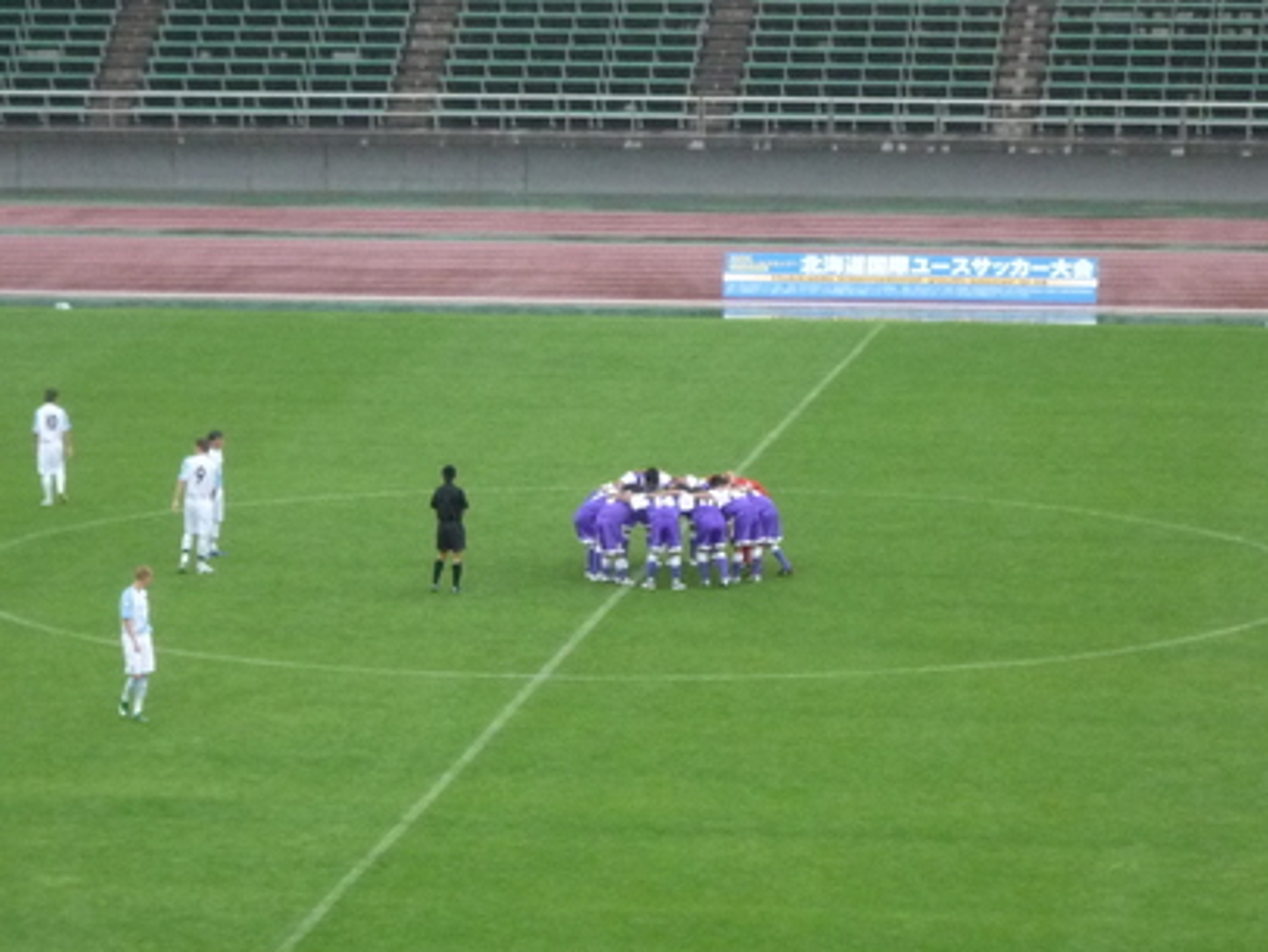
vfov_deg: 8.0
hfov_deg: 10.6
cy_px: 473
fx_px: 6817
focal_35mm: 186
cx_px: 653
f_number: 5.6
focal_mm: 17.6
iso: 400
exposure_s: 1/250
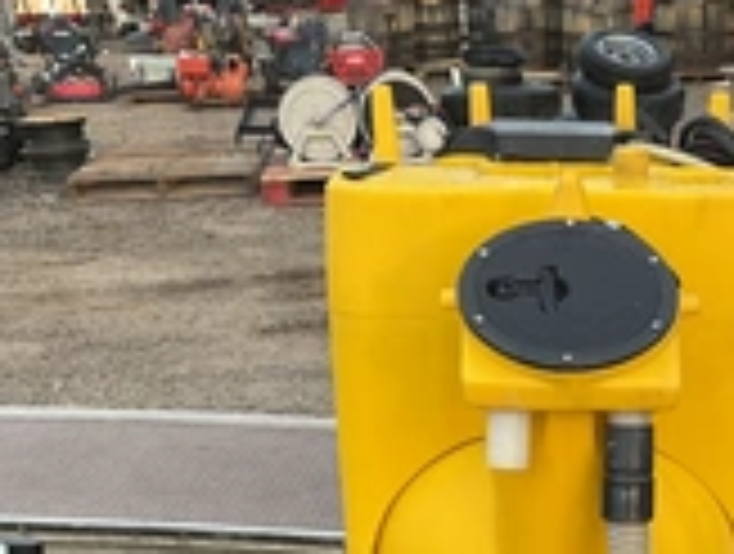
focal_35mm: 71
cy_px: 653
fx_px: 1509
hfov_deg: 26.6
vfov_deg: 19.6
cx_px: 626
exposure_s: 1/122
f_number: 1.8
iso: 25
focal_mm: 3
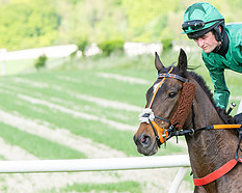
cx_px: 222
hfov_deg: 4.6
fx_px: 2984
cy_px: 154
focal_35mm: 417
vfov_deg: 3.7
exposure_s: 1/1250
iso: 400
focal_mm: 125
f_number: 4
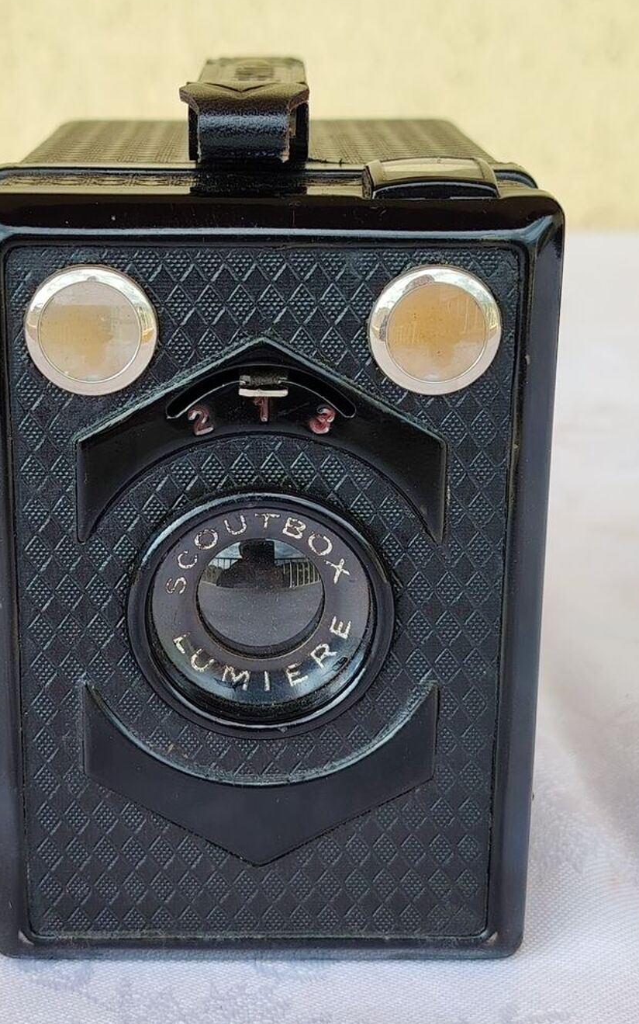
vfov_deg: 34.0
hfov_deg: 21.6
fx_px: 1672
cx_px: 262
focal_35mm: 60
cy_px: 508
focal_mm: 5.25
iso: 100
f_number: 1.75
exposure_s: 1/157
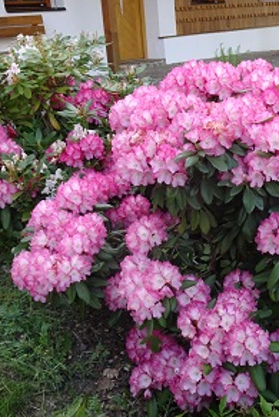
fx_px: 546
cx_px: 195
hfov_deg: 28.4
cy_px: 213
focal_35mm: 47
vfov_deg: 41.9
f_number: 4
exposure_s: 1/250
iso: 500
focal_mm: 5.61
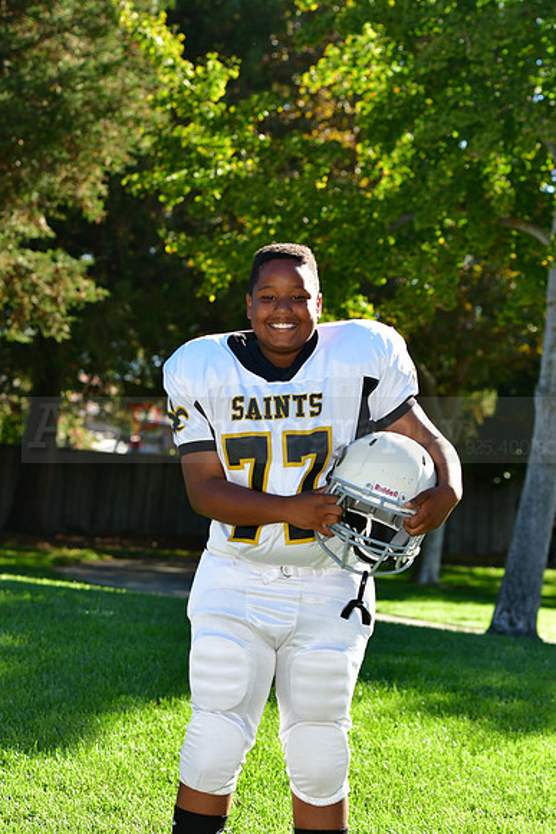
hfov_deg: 13.0
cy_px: 417
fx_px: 2431
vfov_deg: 19.5
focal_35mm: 105
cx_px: 278
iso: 400
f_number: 4.5
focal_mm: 70
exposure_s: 1/1000
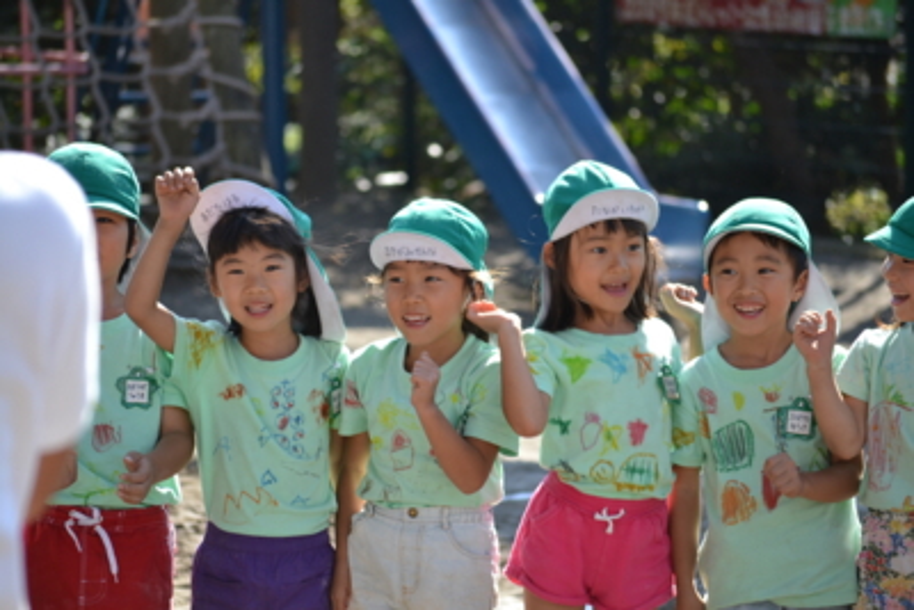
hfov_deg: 9.5
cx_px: 457
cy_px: 305
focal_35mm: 218
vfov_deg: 6.3
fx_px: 5524
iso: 400
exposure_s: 1/500
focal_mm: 145
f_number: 5.3
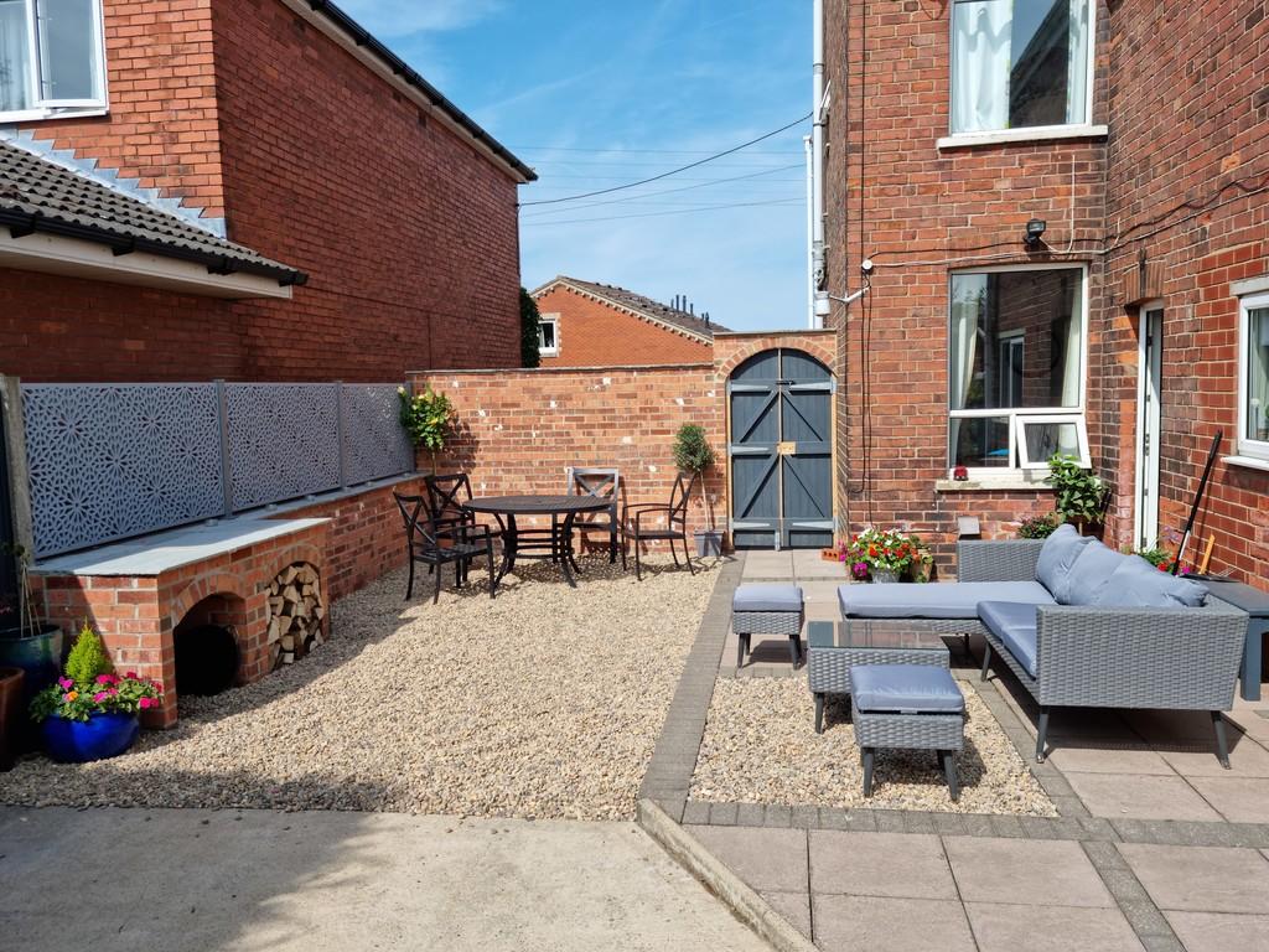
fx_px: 990
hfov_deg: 65.3
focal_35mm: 27
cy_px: 476
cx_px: 634
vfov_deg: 51.4
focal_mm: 5.9
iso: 25
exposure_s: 1/874
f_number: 2
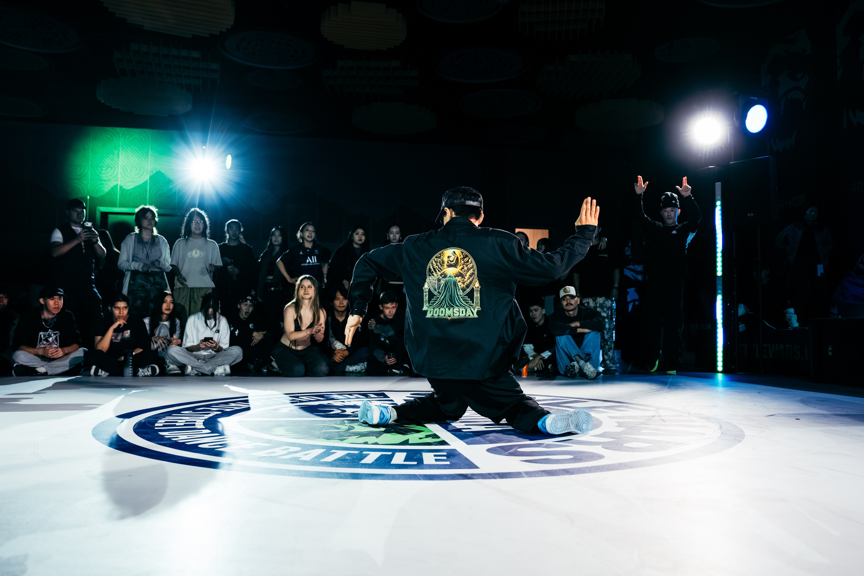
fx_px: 718
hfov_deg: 62.1
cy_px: 288
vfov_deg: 43.7
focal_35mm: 30
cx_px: 432
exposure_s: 1/800
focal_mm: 28
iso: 3200
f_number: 2.8
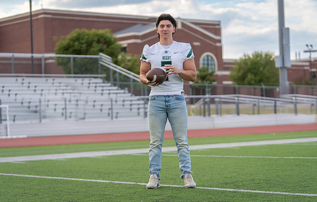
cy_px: 105
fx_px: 797
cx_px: 158
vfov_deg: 14.4
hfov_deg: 22.5
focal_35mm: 92
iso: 100
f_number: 2.8
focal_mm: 90
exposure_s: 1/500
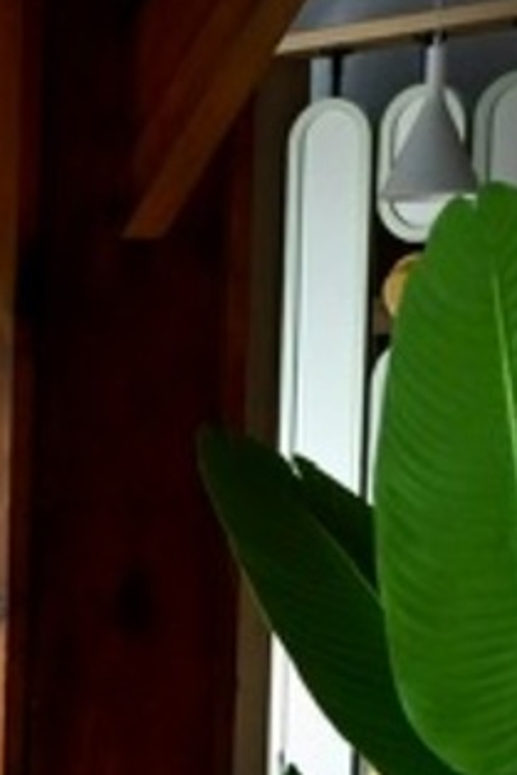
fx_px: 4755
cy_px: 1052
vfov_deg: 9.1
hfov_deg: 5.6
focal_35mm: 221
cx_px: -1373
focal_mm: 36
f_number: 9
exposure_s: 1/60
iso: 1600
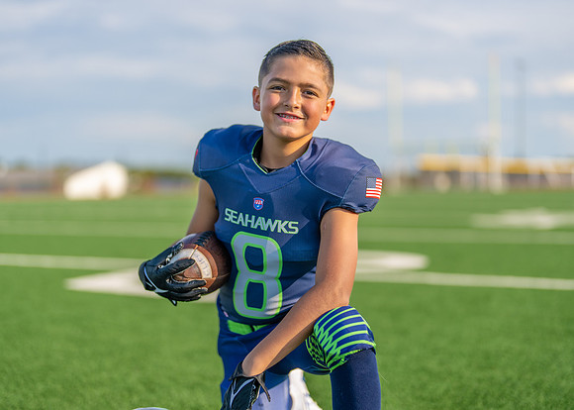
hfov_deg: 35.3
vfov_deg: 25.6
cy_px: 205
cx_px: 287
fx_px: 902
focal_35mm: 55
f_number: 1.2
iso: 100
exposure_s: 1/5000
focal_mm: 50
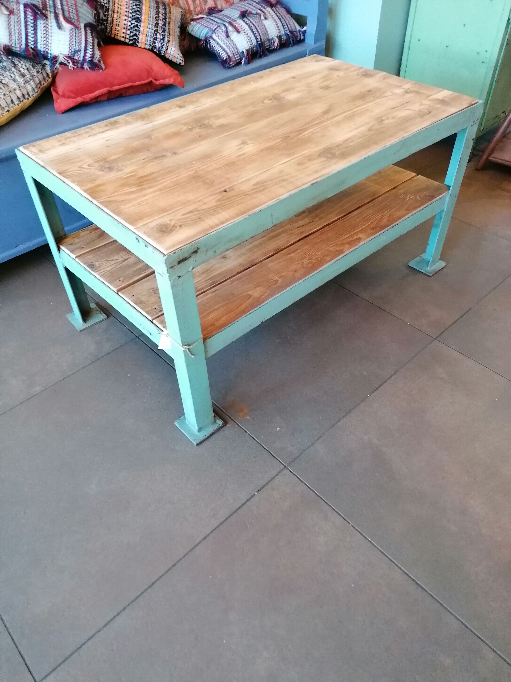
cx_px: 256
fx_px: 531
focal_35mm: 27
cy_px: 341
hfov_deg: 51.4
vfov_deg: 65.3
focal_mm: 4.75
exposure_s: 1/25
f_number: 1.8
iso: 400
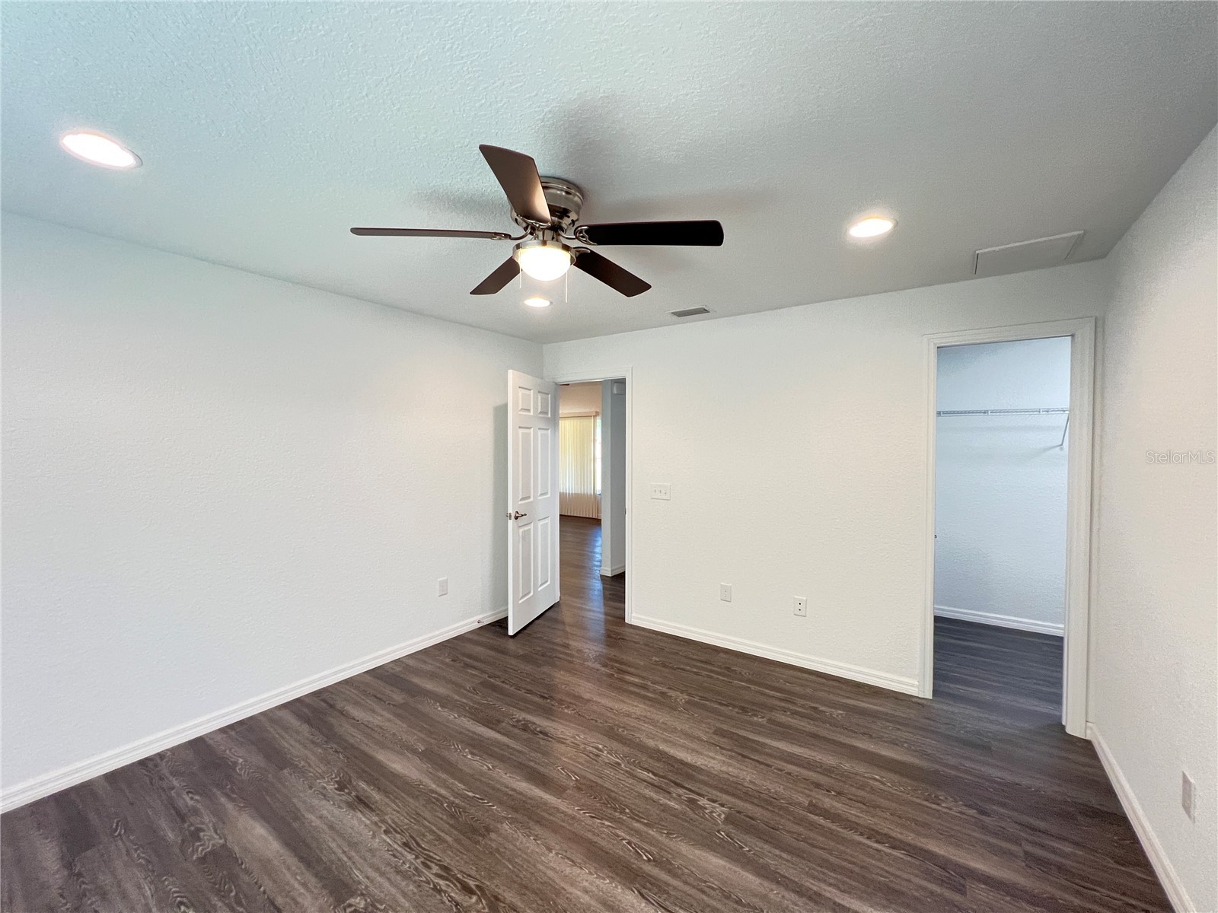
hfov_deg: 106.2
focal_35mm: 13
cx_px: 609
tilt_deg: -0.4
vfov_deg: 89.9
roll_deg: -0.1
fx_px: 457
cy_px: 456
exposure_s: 1/60
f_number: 1.8
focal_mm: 1.57
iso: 250
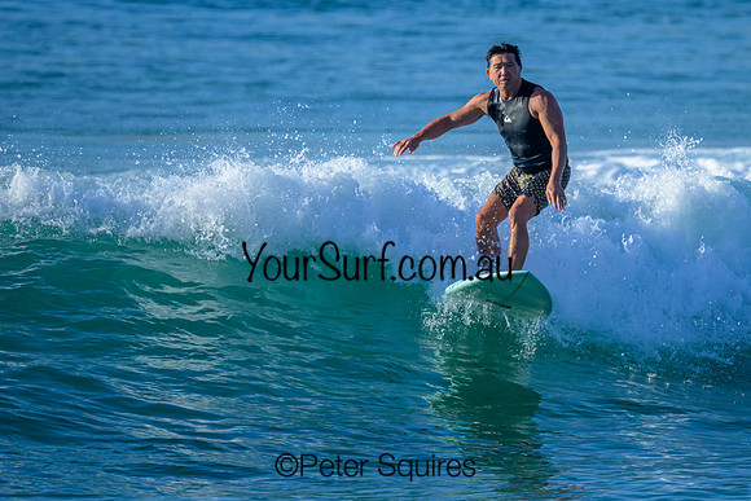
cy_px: 176
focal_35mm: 1093
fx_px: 22795
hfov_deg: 1.9
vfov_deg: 1.3
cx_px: 513
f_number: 6.3
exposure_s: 1/2000
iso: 450
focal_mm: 800
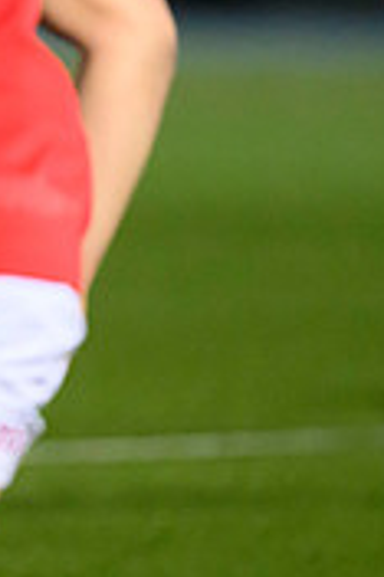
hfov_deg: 0.9
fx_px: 24591
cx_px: -694
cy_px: 170
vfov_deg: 1.3
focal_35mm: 1534
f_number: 3.2
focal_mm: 400
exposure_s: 1/2000
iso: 10000
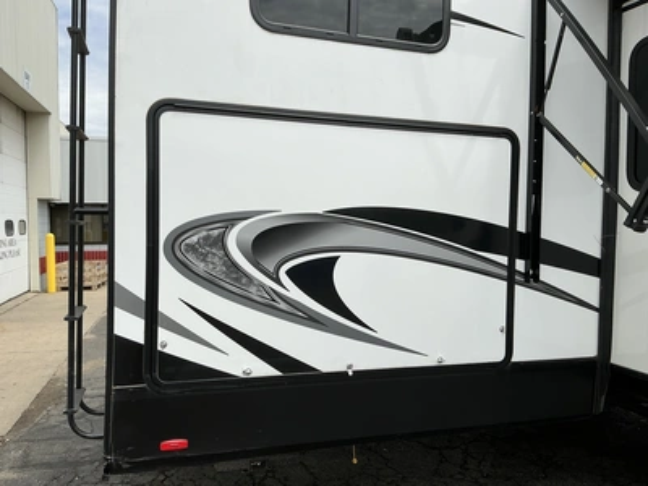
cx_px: 324
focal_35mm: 28
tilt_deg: +0.7
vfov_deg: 49.7
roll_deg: +0.8
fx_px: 524
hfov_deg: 63.4
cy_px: 243
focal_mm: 3
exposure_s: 1/2667
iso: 25
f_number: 1.8
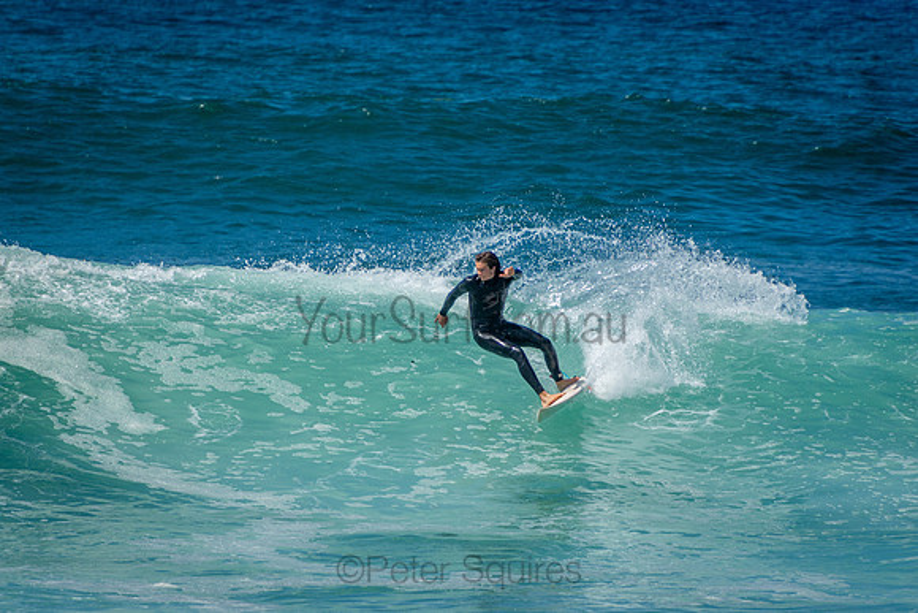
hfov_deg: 3.4
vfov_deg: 2.3
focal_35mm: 600
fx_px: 15303
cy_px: 306
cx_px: 459
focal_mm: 400
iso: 280
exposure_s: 1/2000
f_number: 5.6
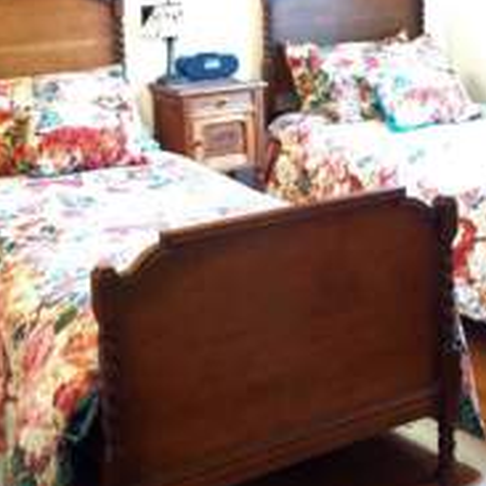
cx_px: 199
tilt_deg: -7.1
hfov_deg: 30.5
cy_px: 80
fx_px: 890
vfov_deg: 29.7
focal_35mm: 56
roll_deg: +2.6
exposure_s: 1/17
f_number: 2.2
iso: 500
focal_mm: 4.15
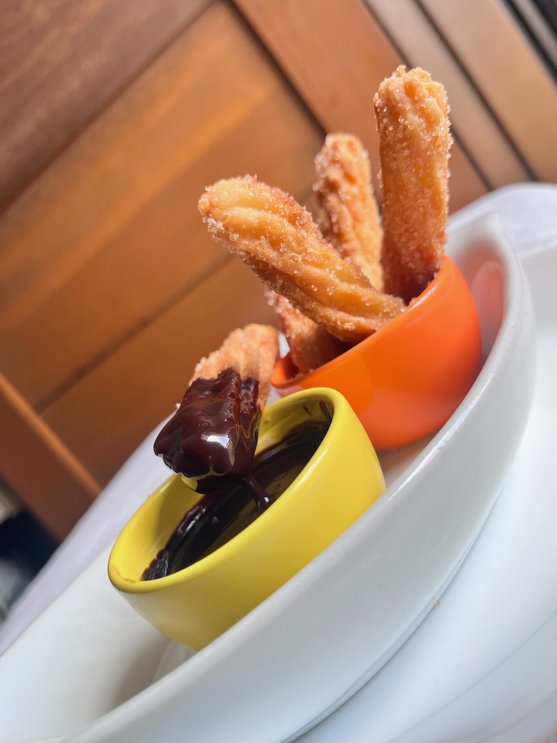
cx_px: 278
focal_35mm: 26
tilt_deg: -9.4
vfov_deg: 67.3
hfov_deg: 53.1
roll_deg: +38.3
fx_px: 558
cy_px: 372
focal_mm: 5.1
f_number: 1.6
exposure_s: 1/122
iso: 40
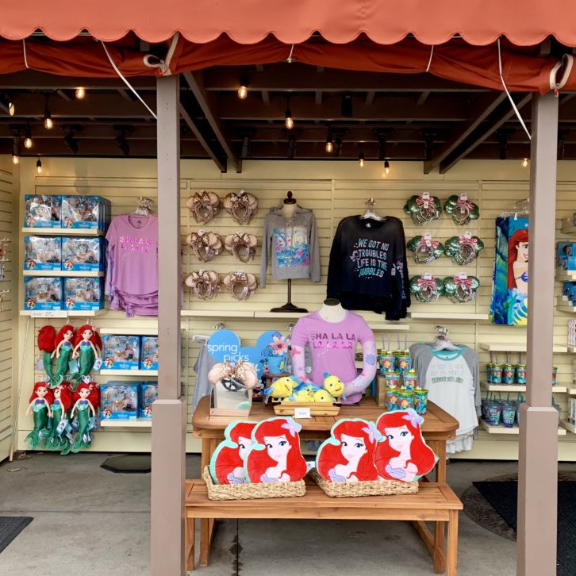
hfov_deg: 43.9
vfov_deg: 43.9
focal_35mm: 38
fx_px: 715
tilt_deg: +0.0
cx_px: 298
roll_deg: -0.1
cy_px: 288
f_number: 1.8
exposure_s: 1/206
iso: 25
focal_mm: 4.25
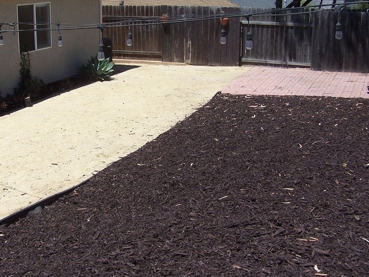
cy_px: 117
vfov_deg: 27.5
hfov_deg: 35.9
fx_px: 565
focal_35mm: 53
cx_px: 137
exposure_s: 1/1000
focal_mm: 6.3
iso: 80
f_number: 4
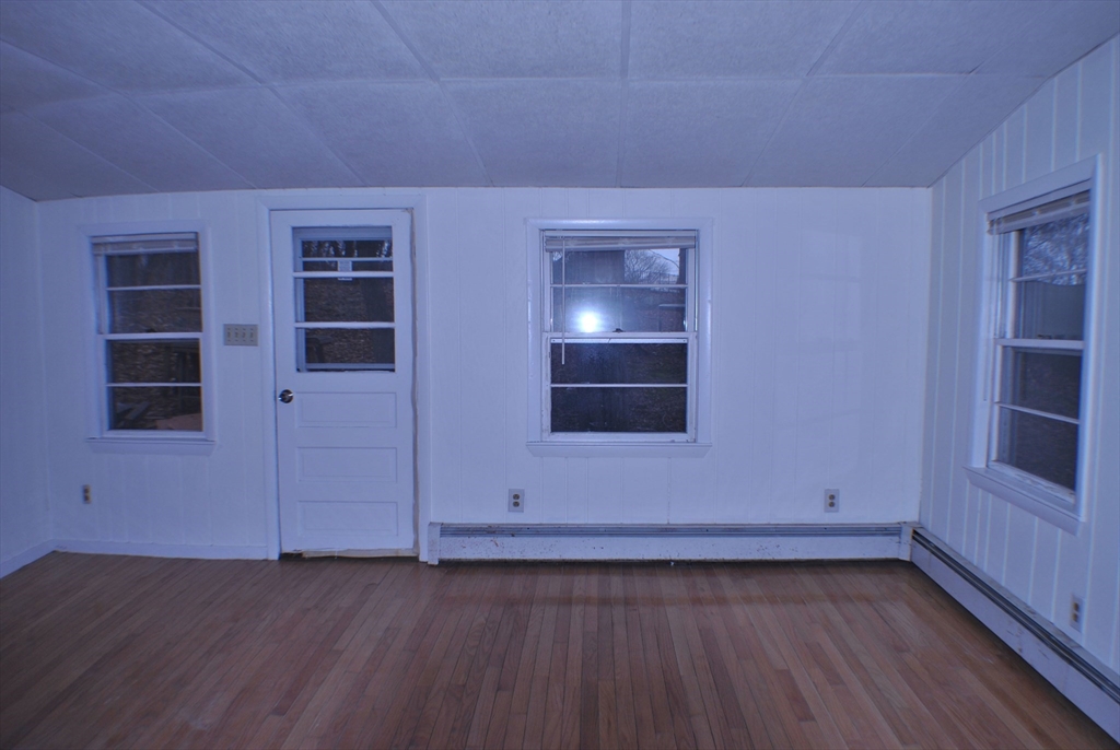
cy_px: 375
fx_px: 1122
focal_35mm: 36
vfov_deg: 37.0
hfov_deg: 53.1
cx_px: 560
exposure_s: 1/100
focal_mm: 24
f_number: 4
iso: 100
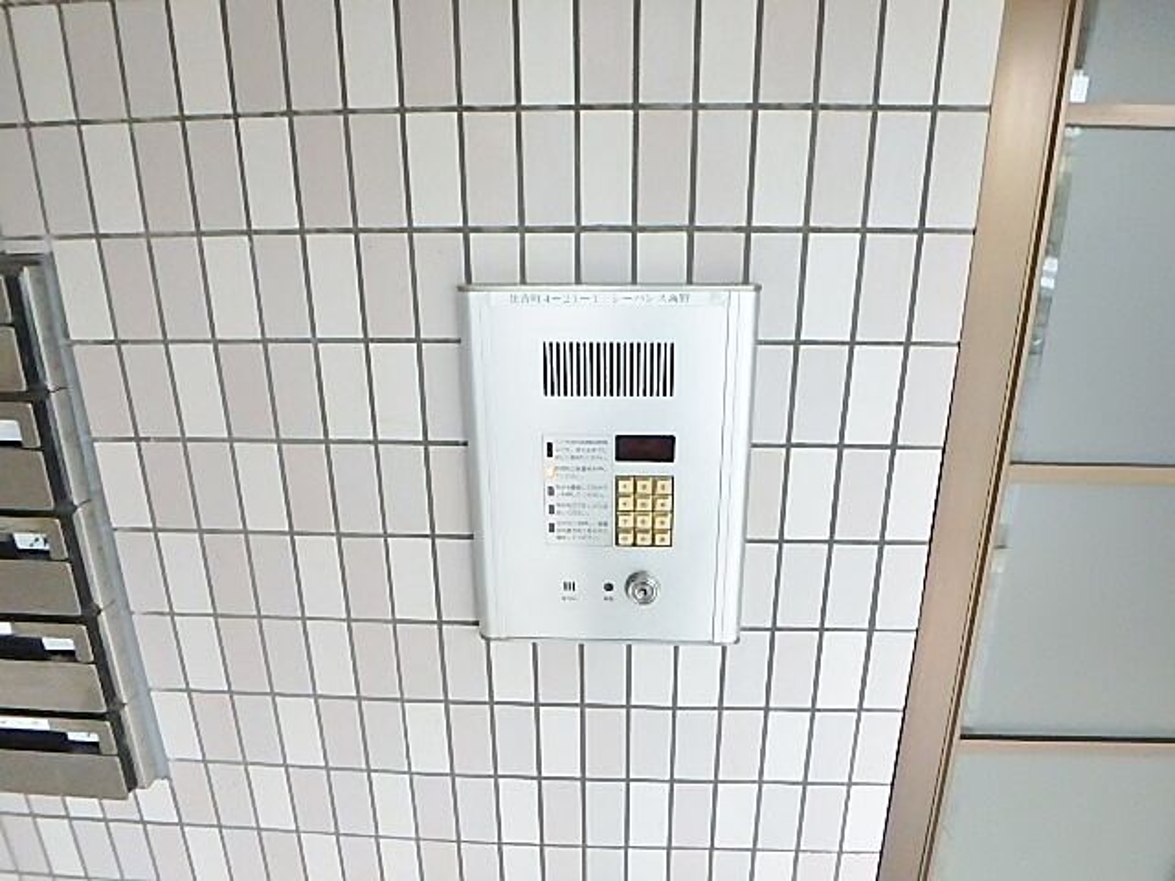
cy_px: 440
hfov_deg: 79.0
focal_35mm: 21
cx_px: 588
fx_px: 713
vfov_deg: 63.4
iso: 800
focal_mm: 3.7
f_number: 3.5
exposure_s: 1/25
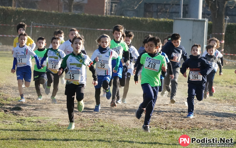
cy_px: 70
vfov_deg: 6.4
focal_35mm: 205
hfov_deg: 10.2
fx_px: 1319
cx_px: 118
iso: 1000
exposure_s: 1/1000
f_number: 7.1
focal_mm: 200
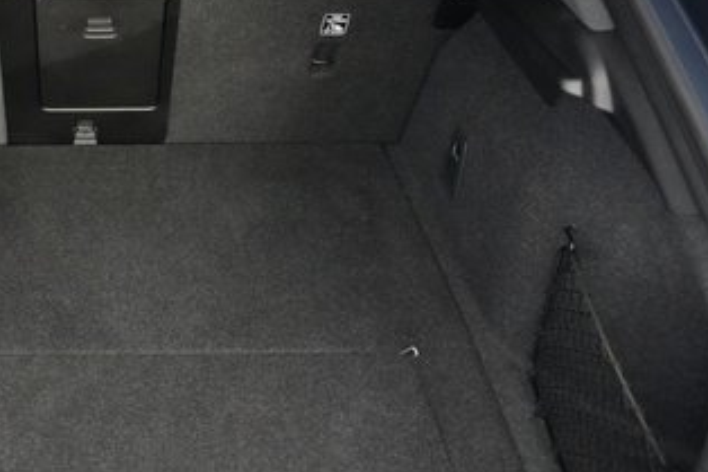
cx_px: 88
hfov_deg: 35.6
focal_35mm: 53
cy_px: 269
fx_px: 1042
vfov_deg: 25.5
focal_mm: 26
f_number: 2.8
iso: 12800
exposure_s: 1/160
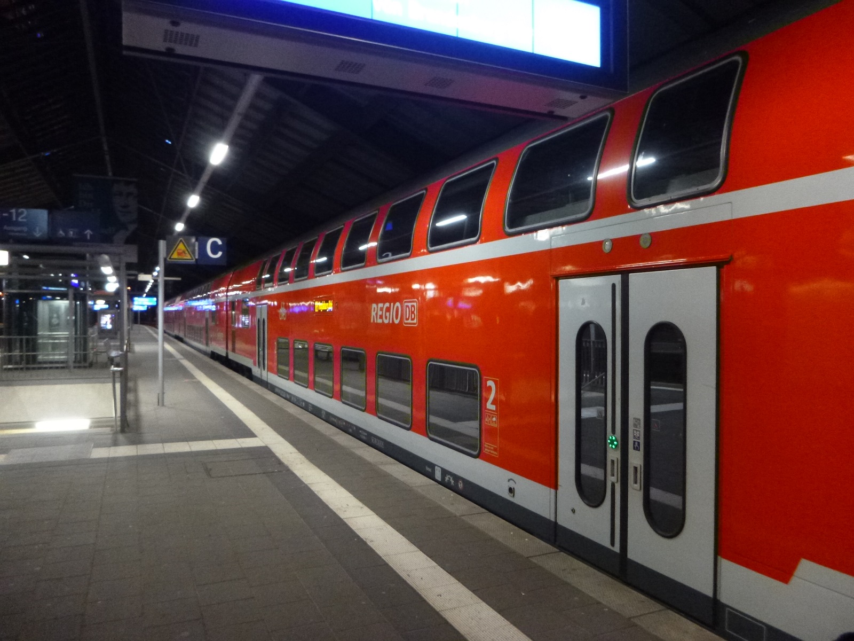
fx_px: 617
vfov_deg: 54.9
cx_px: 427
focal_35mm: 25
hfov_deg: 69.4
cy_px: 320
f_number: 3.9
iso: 800
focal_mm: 4.5
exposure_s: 1/6
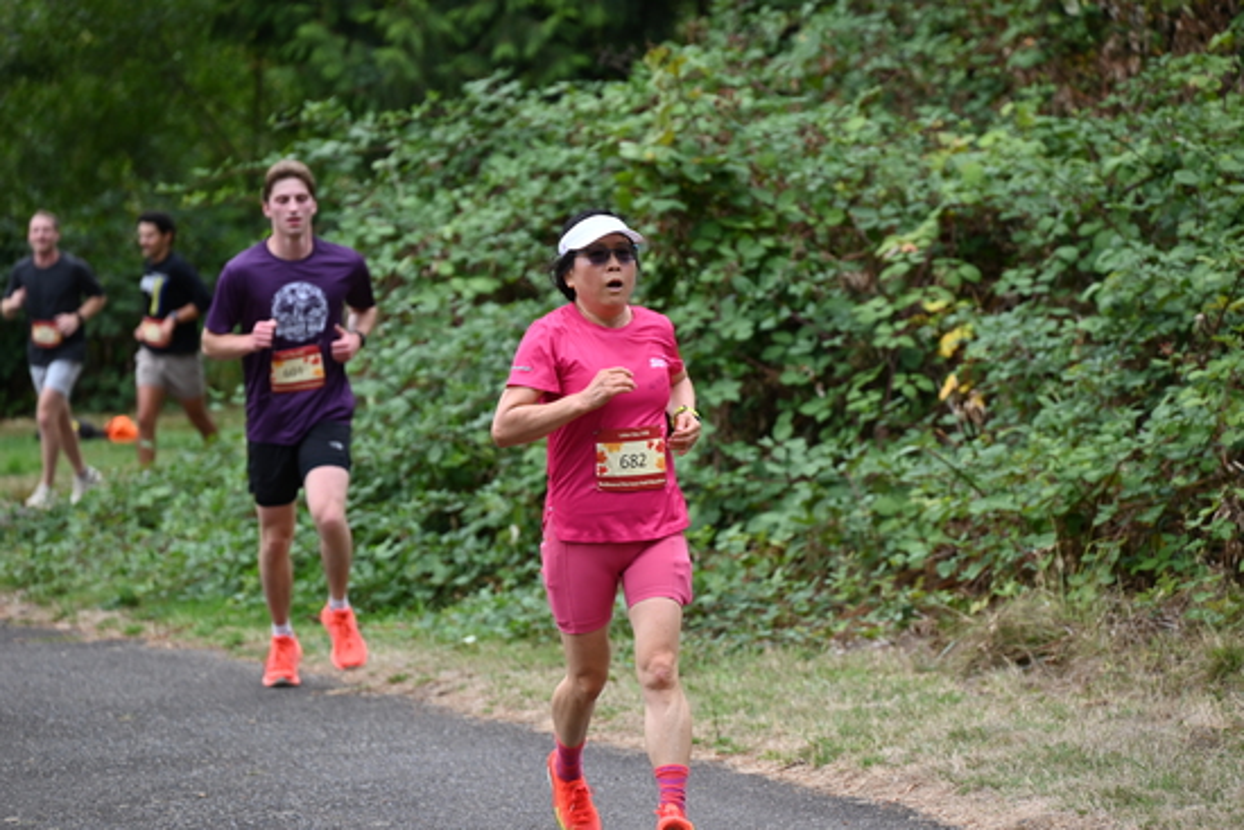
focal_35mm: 200
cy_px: 415
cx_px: 622
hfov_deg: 10.3
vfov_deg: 6.9
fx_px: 6913
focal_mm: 200
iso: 400
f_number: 6.3
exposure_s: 1/320
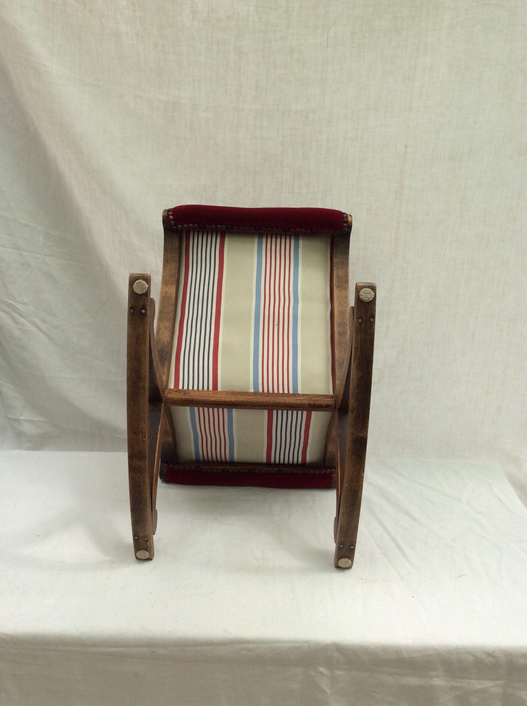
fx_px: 651
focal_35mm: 32
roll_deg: +0.7
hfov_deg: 44.1
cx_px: 264
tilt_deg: -22.0
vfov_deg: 56.9
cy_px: 353
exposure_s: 1/249
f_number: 2.4
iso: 32
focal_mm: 3.3
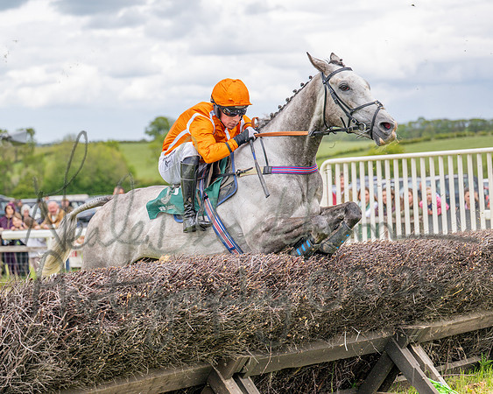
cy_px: 167
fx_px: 1323
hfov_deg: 21.1
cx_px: 190
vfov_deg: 16.9
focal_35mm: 91
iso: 200
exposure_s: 1/1600
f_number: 2.8
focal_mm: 70
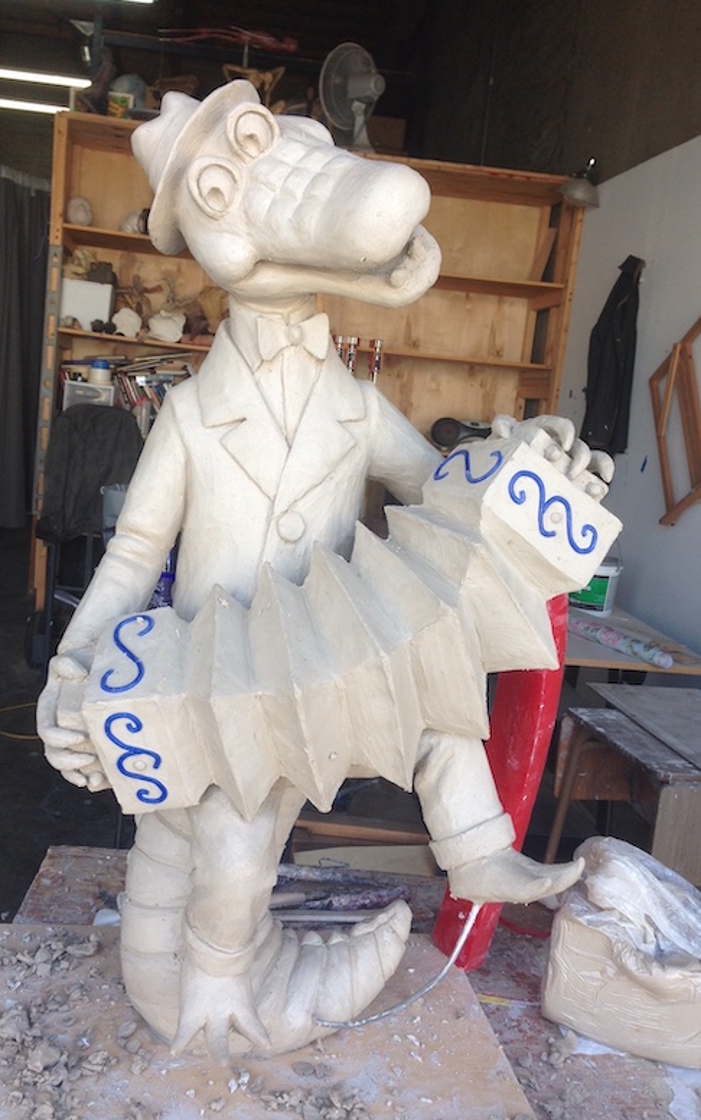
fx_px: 1100
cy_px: 564
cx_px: 316
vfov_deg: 54.0
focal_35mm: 36
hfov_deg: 35.3
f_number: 2.4
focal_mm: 4.13
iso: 50
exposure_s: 1/121
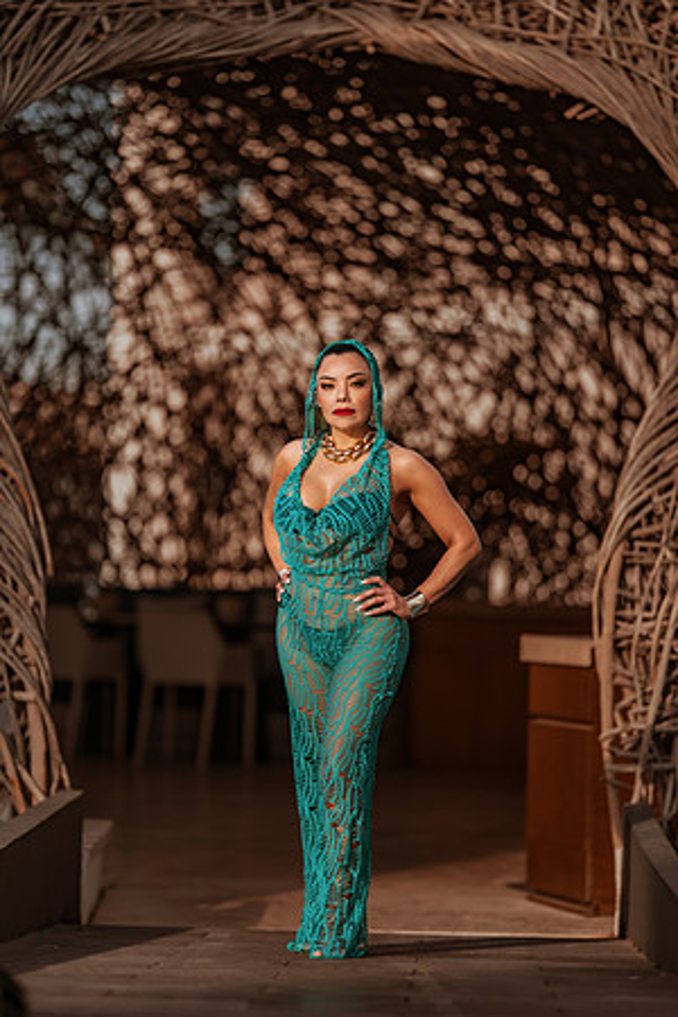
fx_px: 3813
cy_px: 508
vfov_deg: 15.2
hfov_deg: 10.2
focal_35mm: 135
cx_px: 339
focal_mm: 135
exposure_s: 1/3200
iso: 80
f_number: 1.8
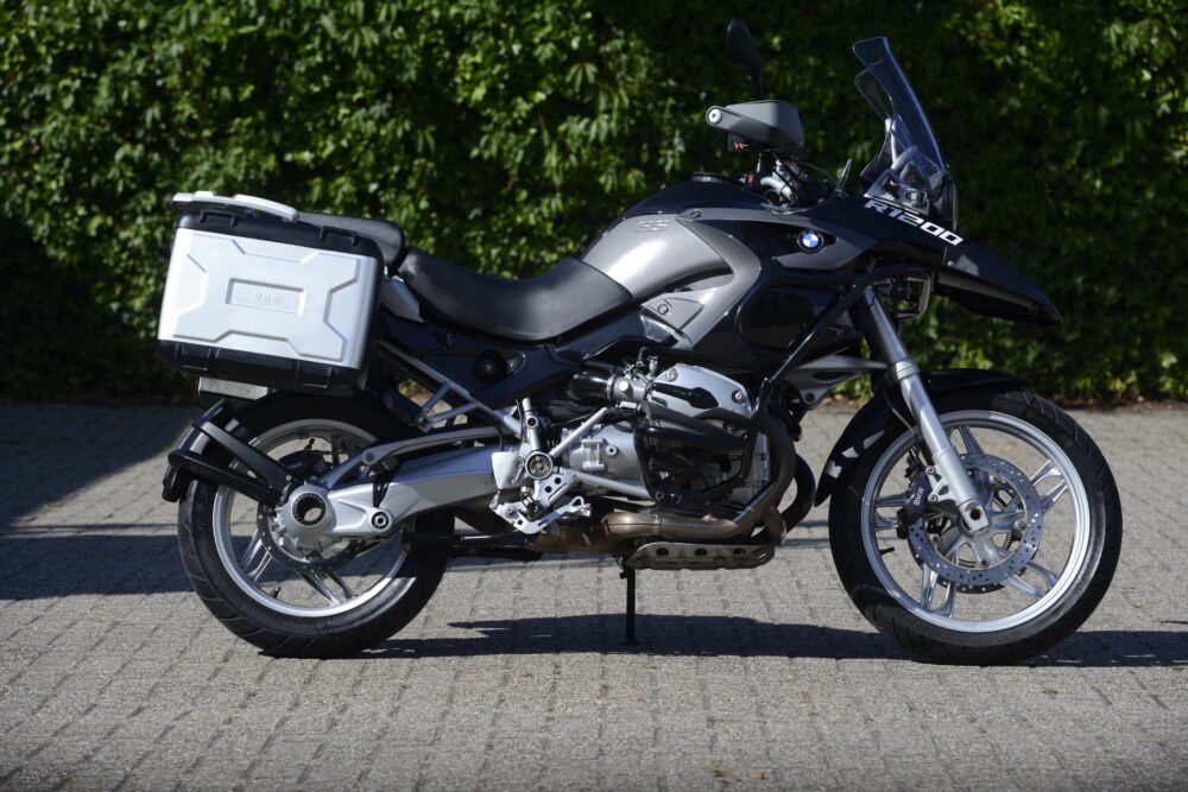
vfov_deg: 8.3
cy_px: 396
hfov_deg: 12.5
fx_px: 5445
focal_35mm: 165
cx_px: 594
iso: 400
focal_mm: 165
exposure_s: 1/1000
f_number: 6.3
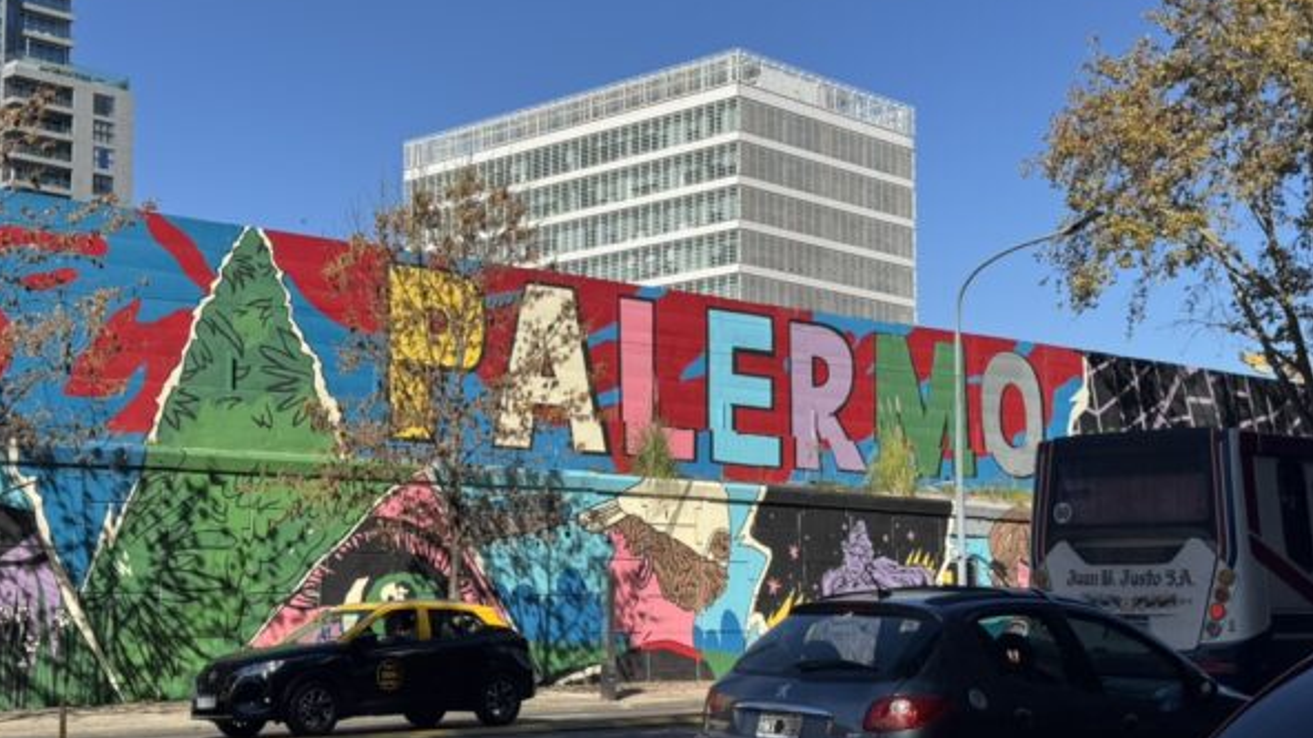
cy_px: 430
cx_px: 650
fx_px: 1845
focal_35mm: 53
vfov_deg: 22.6
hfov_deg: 39.2
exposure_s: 1/4049
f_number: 1.78
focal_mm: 6.76
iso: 64
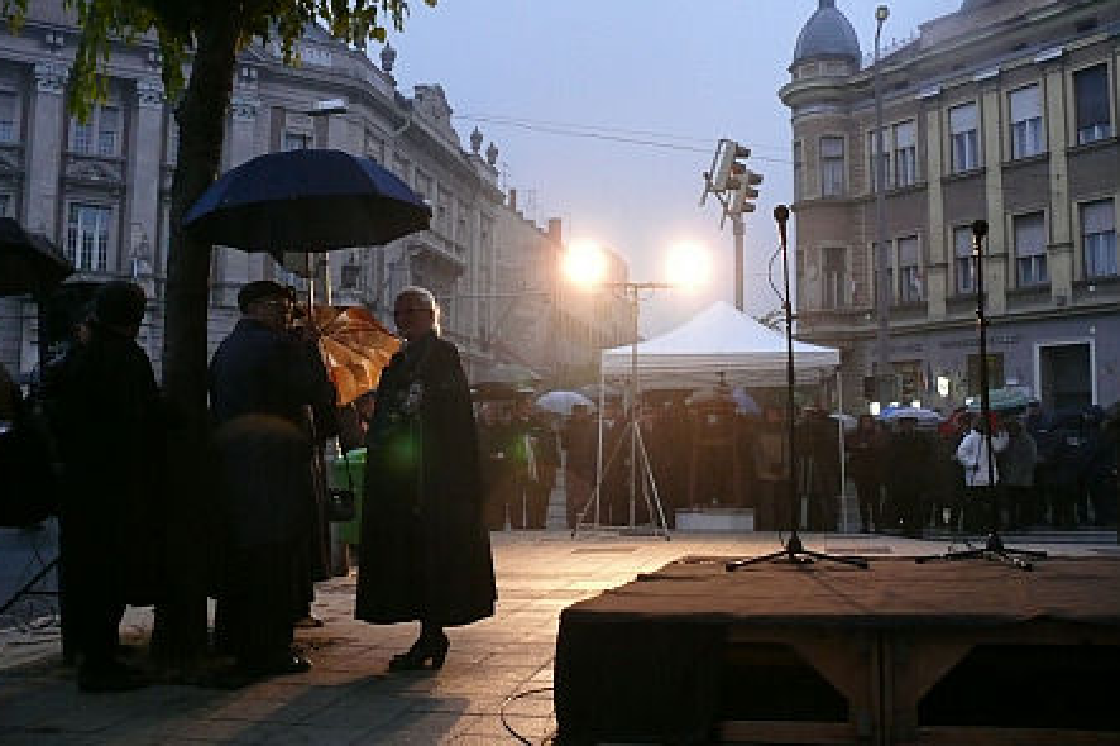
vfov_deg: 35.9
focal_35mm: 37
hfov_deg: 51.9
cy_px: 344
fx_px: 1151
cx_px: 554
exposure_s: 1/25
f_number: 2.8
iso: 400
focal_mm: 7.4
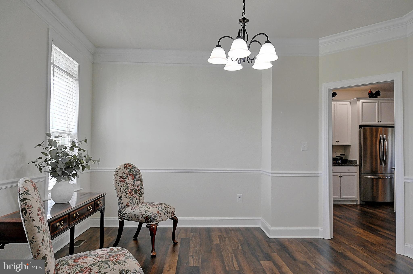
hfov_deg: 70.5
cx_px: 206
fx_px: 292
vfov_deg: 50.3
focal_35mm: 26
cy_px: 137
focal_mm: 17
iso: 800
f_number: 8
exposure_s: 1/60
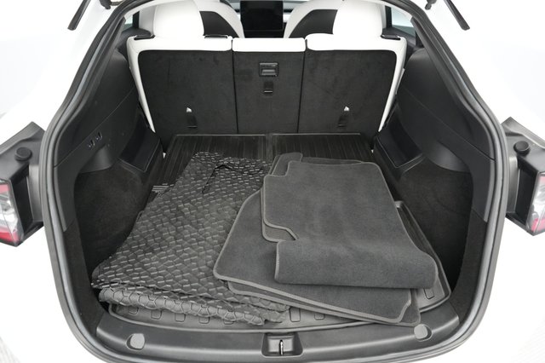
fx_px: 378
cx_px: 272
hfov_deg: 71.5
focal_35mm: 25
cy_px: 182
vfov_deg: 51.2
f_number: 2.8
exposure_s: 1/160
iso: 8000
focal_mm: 25
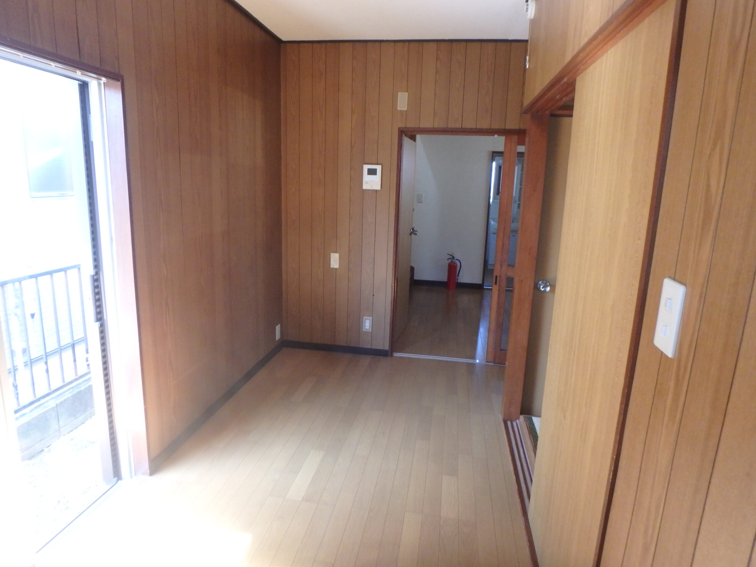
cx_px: 378
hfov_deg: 79.0
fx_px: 459
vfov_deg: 63.4
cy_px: 284
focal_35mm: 21
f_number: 3.5
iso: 400
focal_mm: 3.7
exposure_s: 1/30
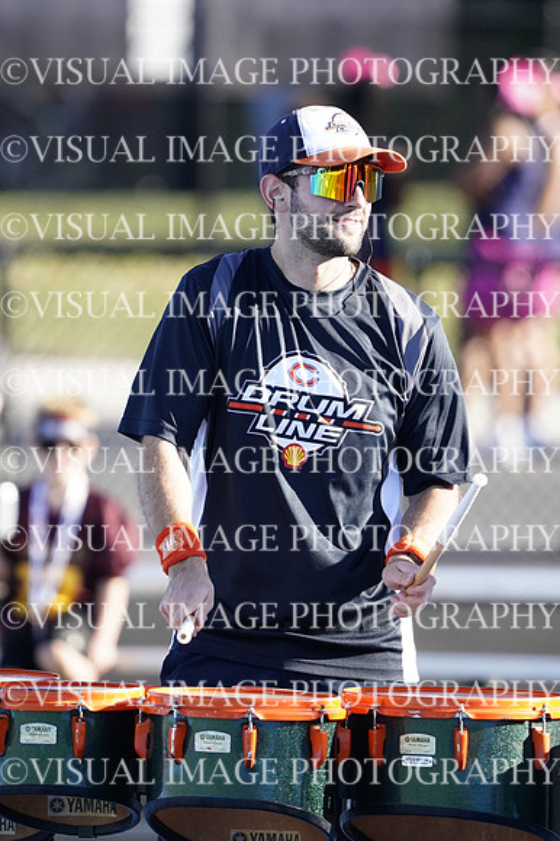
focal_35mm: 768
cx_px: 280
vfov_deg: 2.7
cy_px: 420
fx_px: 17940
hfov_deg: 1.8
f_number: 6.3
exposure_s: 1/1000
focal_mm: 512
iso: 1000
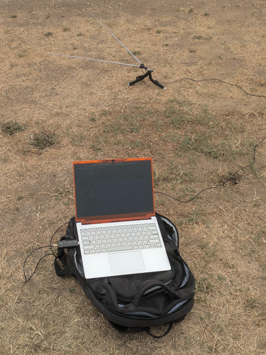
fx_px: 523
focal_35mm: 51
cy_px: 178
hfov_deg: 28.6
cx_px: 133
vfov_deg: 37.5
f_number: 1.89
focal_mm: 5.43
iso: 50
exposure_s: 1/2160
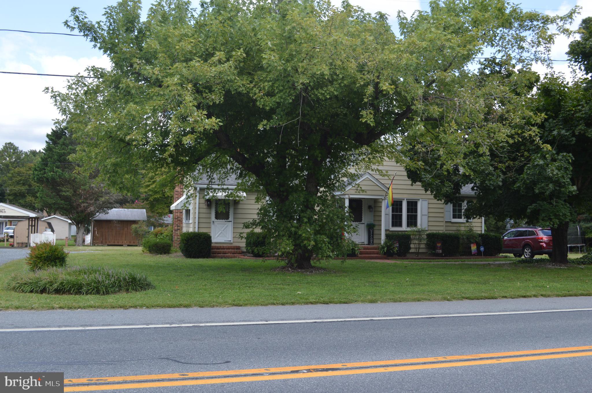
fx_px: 591
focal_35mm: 36
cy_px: 196
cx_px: 296
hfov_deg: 53.2
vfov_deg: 36.8
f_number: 7.1
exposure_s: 1/200
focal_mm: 24
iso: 200
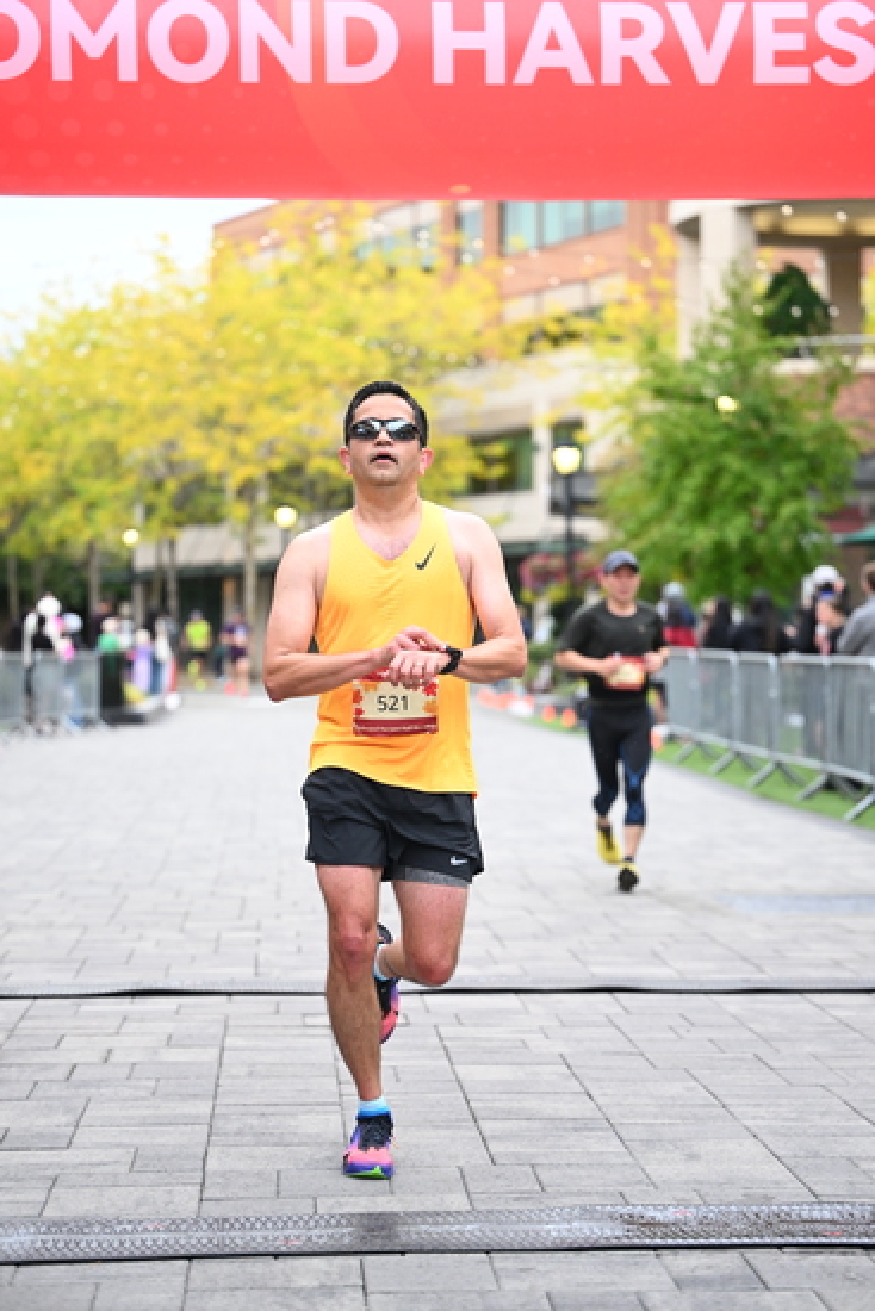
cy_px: 656
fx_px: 2987
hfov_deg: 16.7
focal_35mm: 82
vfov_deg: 24.8
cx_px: 438
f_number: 2.8
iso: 1250
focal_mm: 82
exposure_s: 1/1600
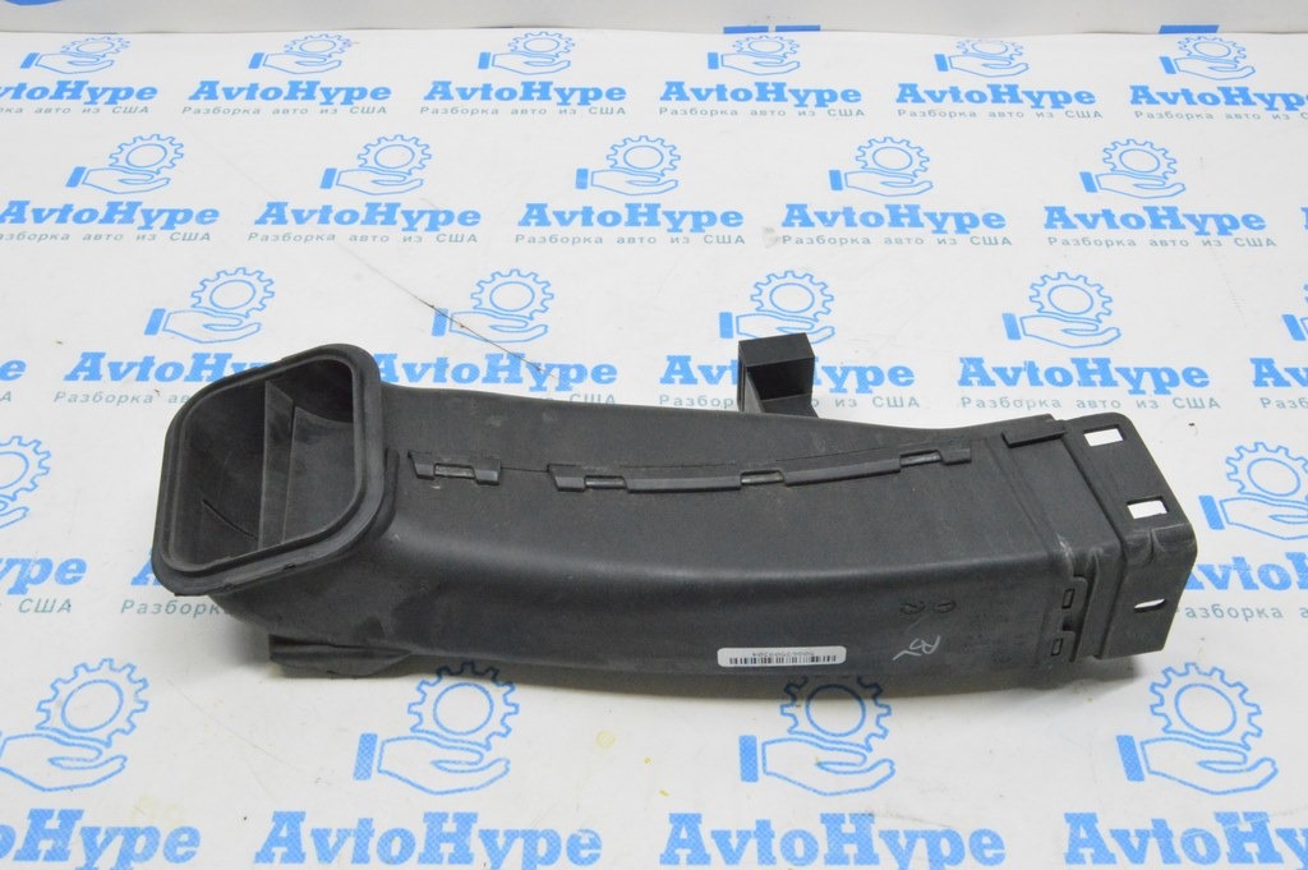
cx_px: 654
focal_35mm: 34
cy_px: 435
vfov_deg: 38.3
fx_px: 1252
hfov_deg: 55.1
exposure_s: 1/20
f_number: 20
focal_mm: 23
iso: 6400
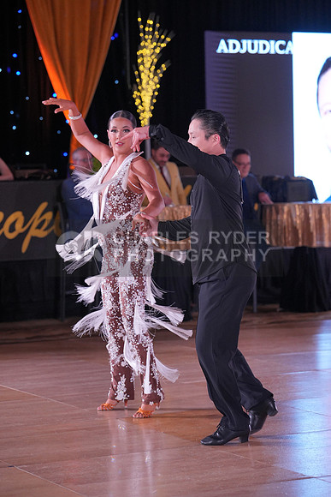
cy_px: 248
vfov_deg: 19.6
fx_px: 1433
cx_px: 166
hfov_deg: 13.2
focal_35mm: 104
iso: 2000
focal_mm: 104
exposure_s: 1/400
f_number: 4
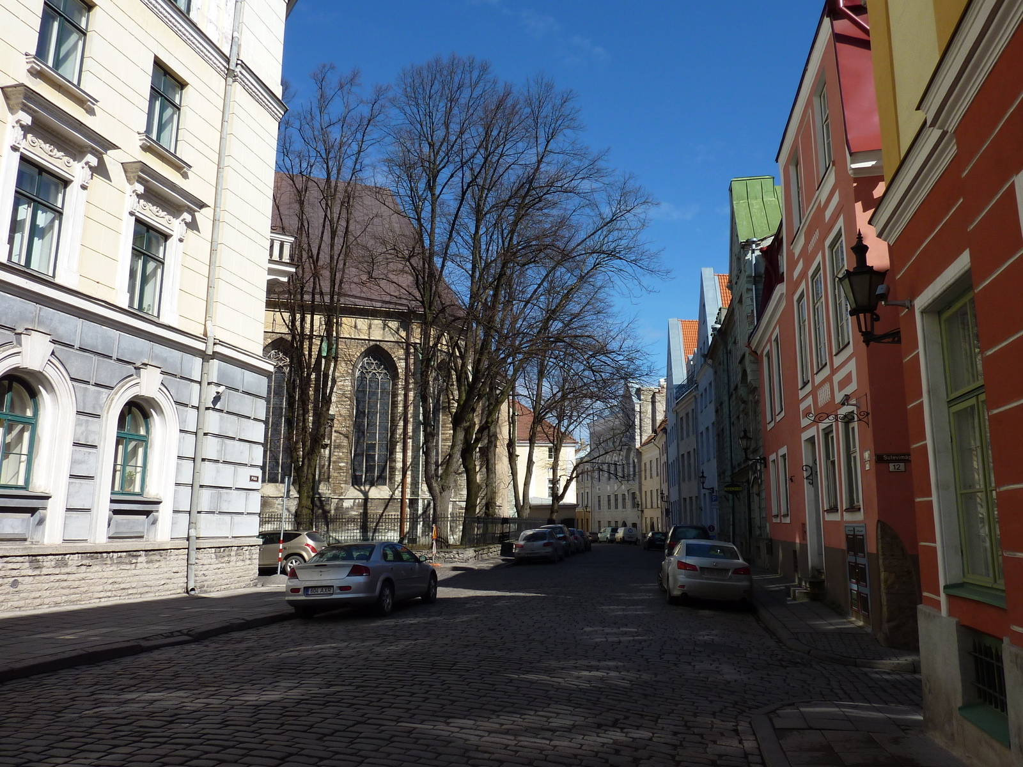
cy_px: 384
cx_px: 512
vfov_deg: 54.9
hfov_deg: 69.4
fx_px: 739
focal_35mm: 25
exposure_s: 1/500
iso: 80
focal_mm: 4.1
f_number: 5
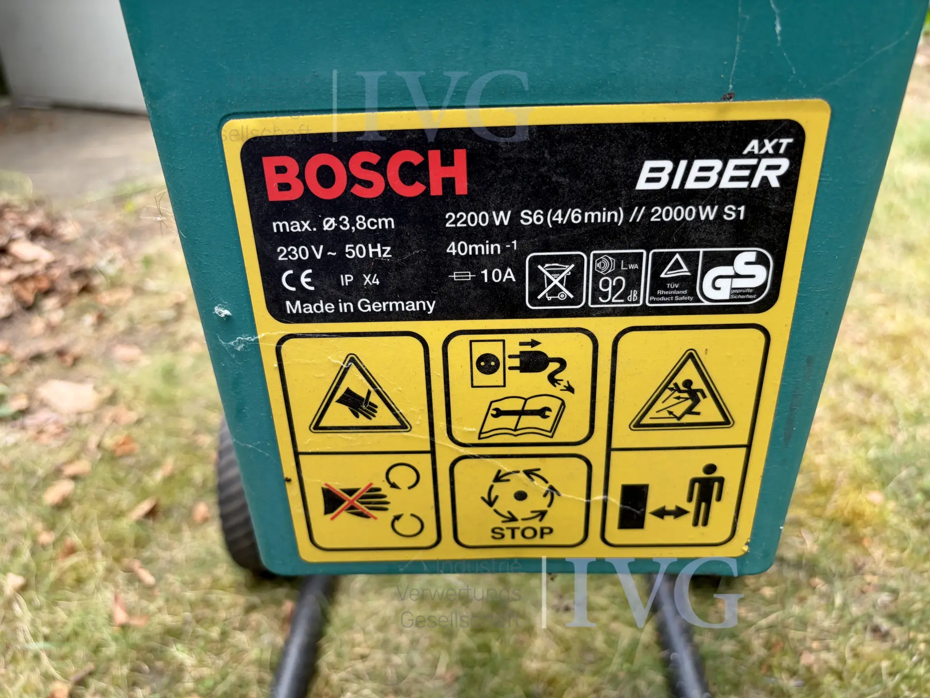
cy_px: 349
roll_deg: +0.7
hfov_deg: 67.3
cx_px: 465
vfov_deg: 53.1
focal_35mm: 26
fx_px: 699
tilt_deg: -27.4
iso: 32
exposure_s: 1/121
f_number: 1.6
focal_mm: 5.96
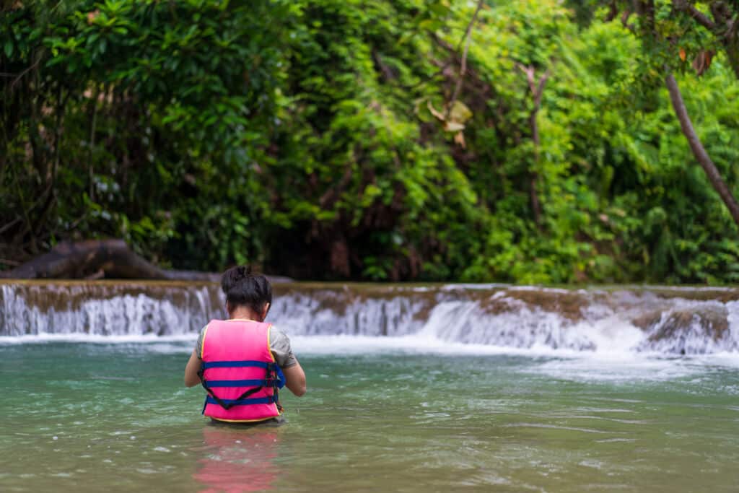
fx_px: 1129
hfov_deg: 36.2
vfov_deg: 24.6
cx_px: 370
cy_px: 246
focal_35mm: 55
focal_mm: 55
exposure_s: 1/60
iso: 125
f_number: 1.8
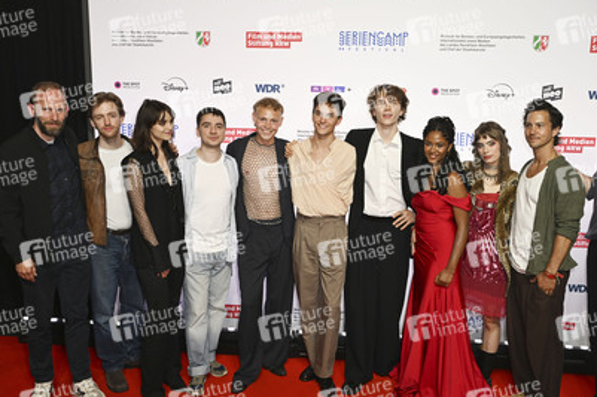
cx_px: 316
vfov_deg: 36.3
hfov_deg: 52.4
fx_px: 606
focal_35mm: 37
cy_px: 213
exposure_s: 1/200
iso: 400
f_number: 4
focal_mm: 32.5
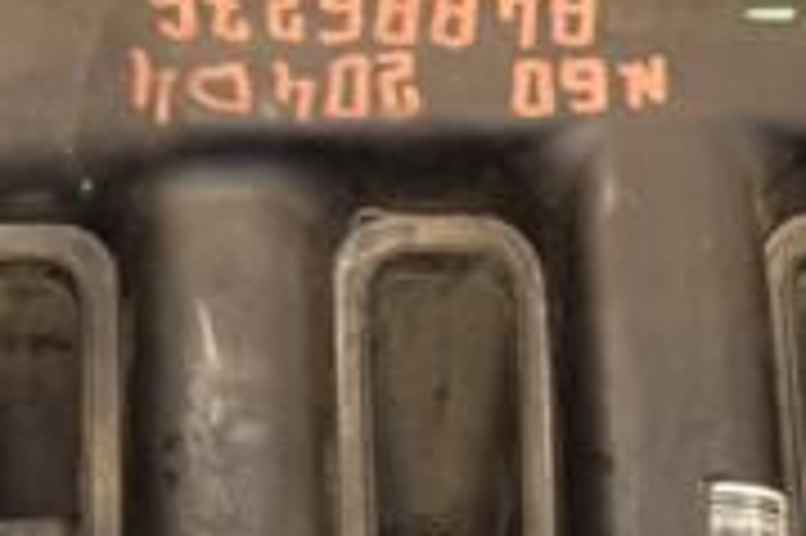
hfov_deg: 16.9
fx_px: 2707
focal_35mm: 121
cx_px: 342
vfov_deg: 11.2
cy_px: 513
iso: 800
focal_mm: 24
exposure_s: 1/200
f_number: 5
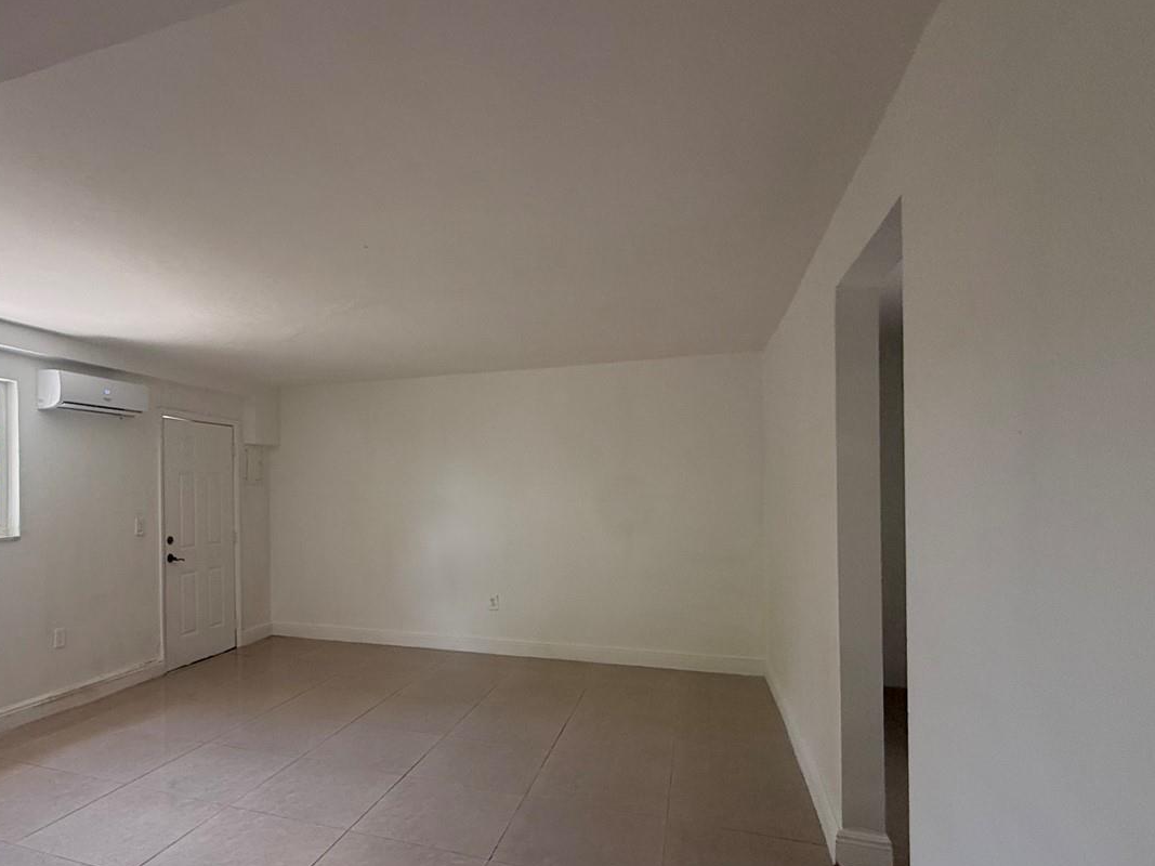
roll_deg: -1.5
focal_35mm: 21
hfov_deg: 76.9
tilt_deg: +2.5
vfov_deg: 63.2
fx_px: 701
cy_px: 489
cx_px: 403
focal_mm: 2.22
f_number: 2.2
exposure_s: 1/99
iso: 125
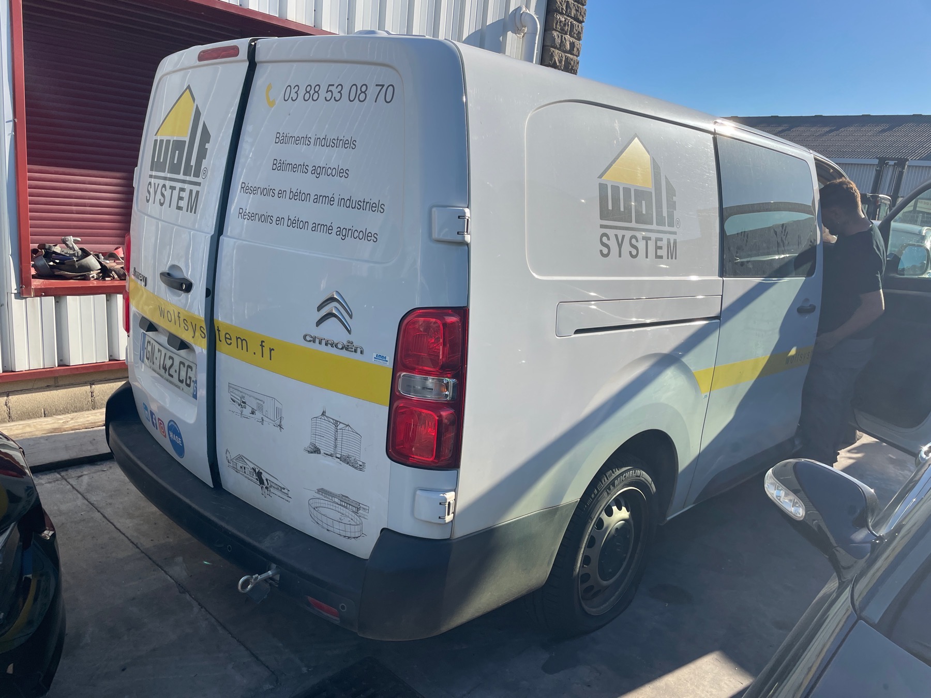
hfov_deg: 67.3
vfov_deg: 53.1
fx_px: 699
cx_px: 466
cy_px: 349
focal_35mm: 26
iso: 32
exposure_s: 1/2257
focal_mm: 4.2
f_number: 1.6
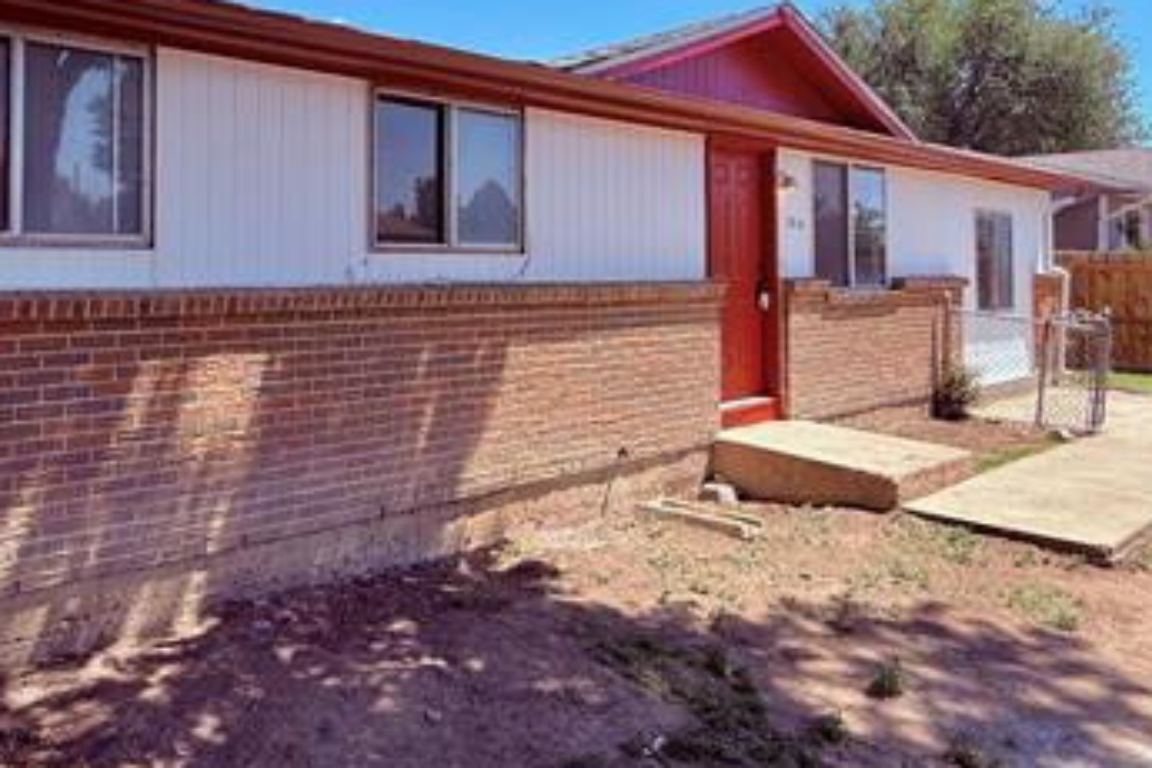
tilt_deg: +1.9
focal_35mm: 27
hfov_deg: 64.7
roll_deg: -0.1
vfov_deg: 47.0
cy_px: 245
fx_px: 864
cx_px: 341
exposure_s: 1/841
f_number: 2.2
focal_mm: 2.22
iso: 50
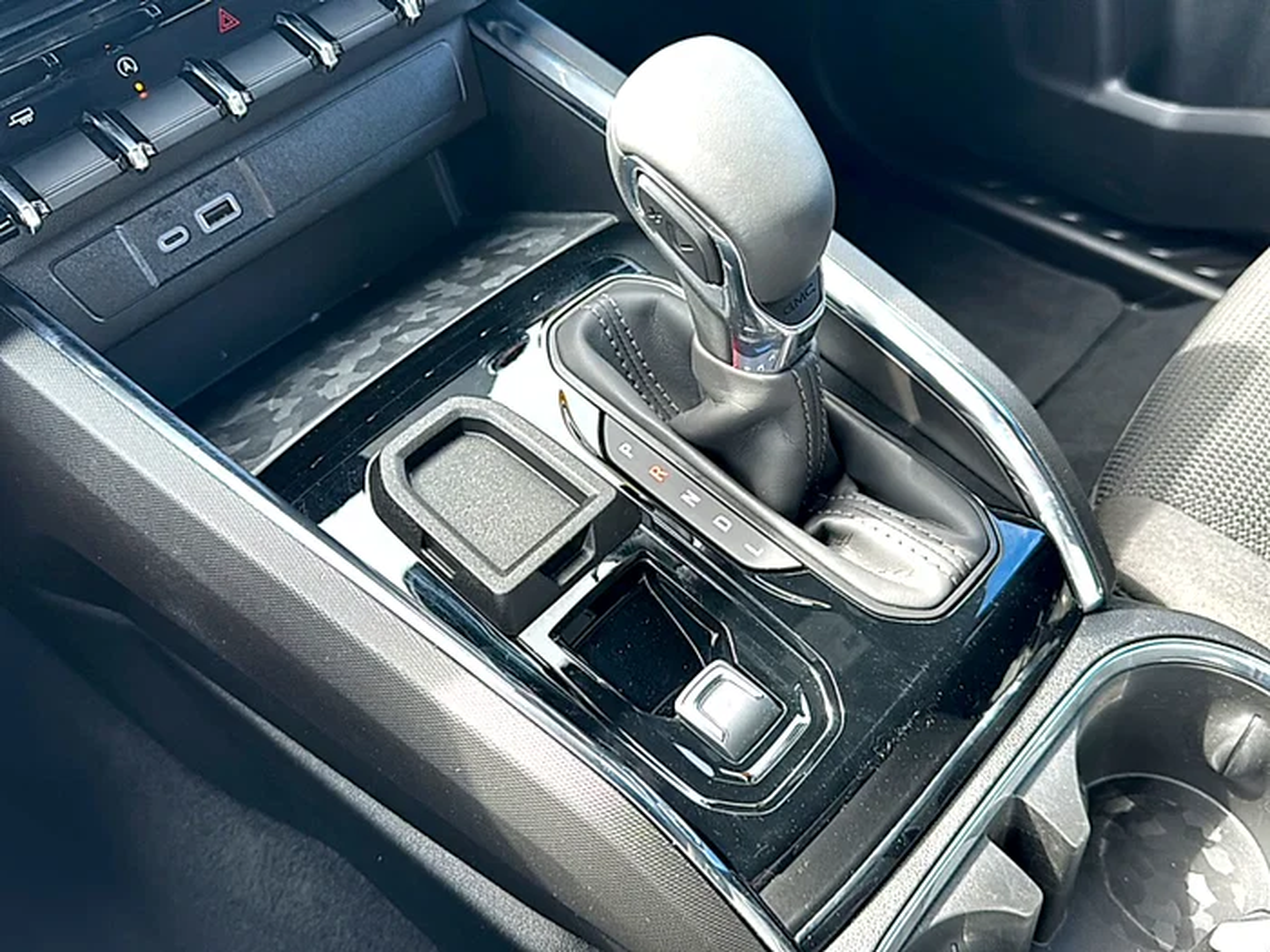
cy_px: 476
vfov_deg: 54.9
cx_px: 635
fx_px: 917
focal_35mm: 25
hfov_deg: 69.4
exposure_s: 1/79
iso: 50
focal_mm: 6.86
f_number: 1.78
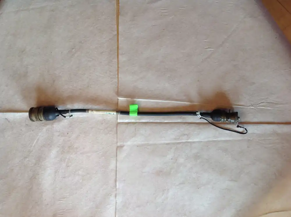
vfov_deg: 40.6
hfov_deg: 52.7
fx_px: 294
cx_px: 146
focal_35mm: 35
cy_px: 108
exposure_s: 1/60
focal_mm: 4.28
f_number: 2.4
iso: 50
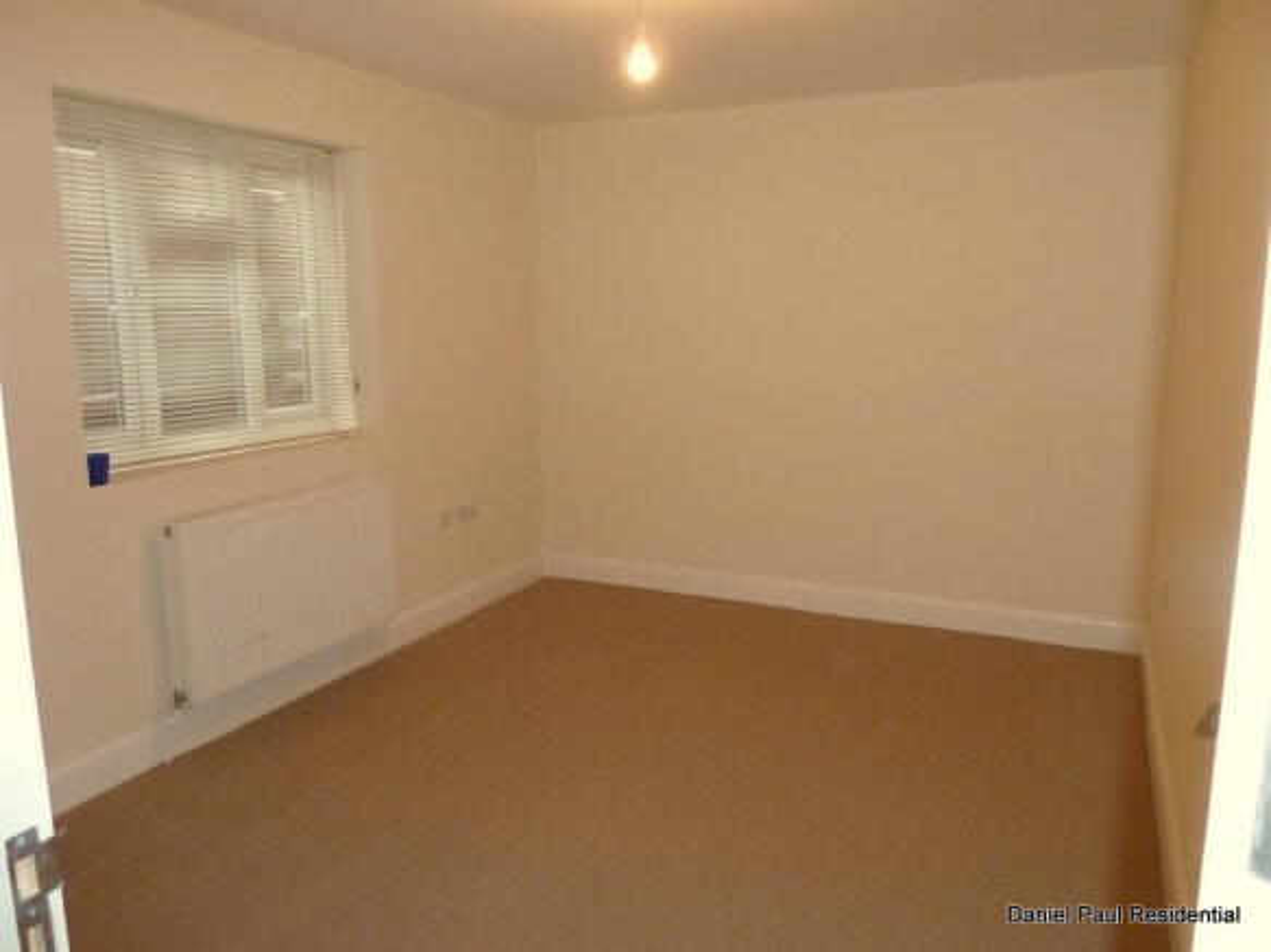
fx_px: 918
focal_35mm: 25
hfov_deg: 69.4
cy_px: 476
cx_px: 636
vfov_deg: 54.9
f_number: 3.3
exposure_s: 1/60
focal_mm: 4.1
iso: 320
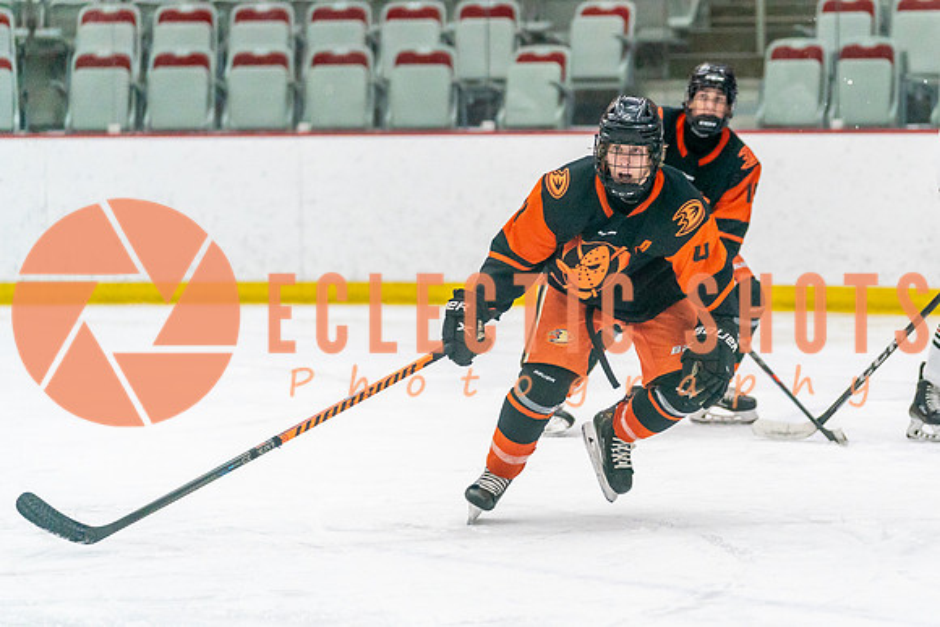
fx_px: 4970
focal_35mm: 190
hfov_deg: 10.8
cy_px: 333
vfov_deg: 7.2
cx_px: 687
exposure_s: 1/1250
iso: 3200
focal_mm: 128
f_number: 2.8
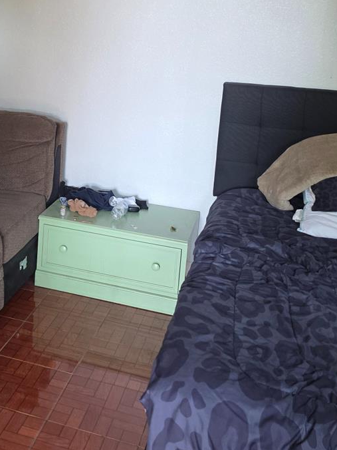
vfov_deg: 36.6
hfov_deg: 27.3
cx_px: 16
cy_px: 114
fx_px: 662
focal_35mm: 51
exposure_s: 1/120
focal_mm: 6.3
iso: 320
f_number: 1.7
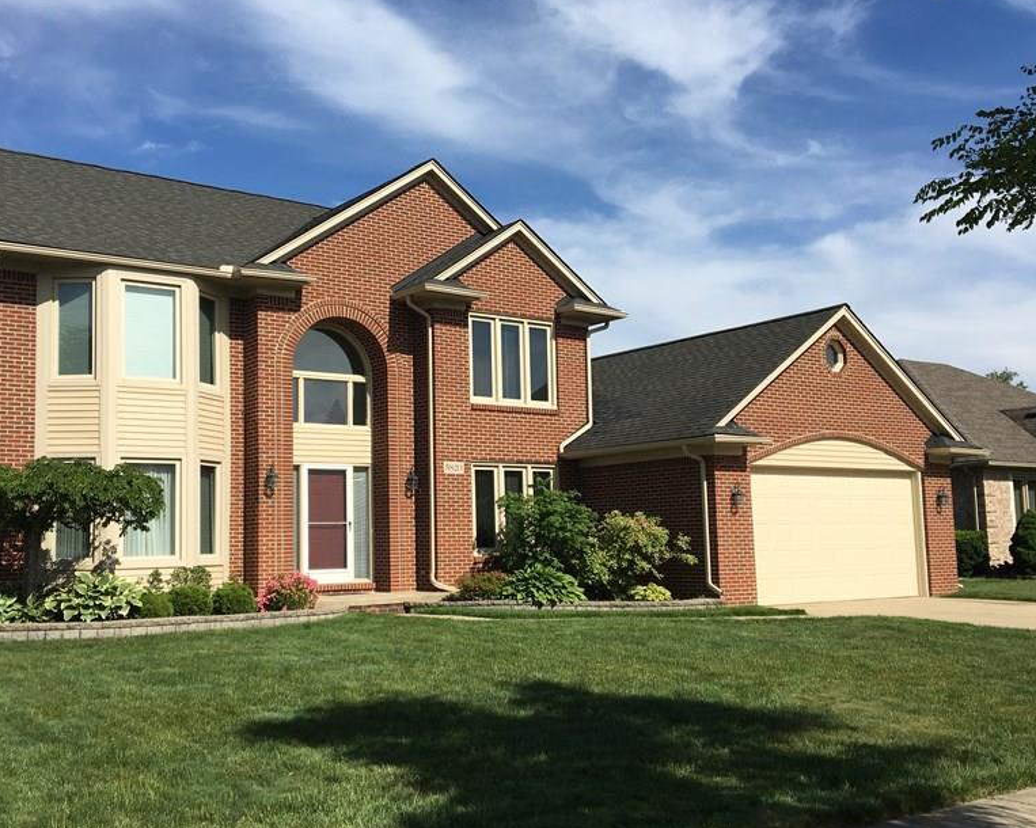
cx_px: 474
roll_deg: +1.3
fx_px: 1165
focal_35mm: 38
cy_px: 421
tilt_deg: +4.9
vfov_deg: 39.1
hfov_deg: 47.9
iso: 25
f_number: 2.2
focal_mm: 4.15
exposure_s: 1/2198
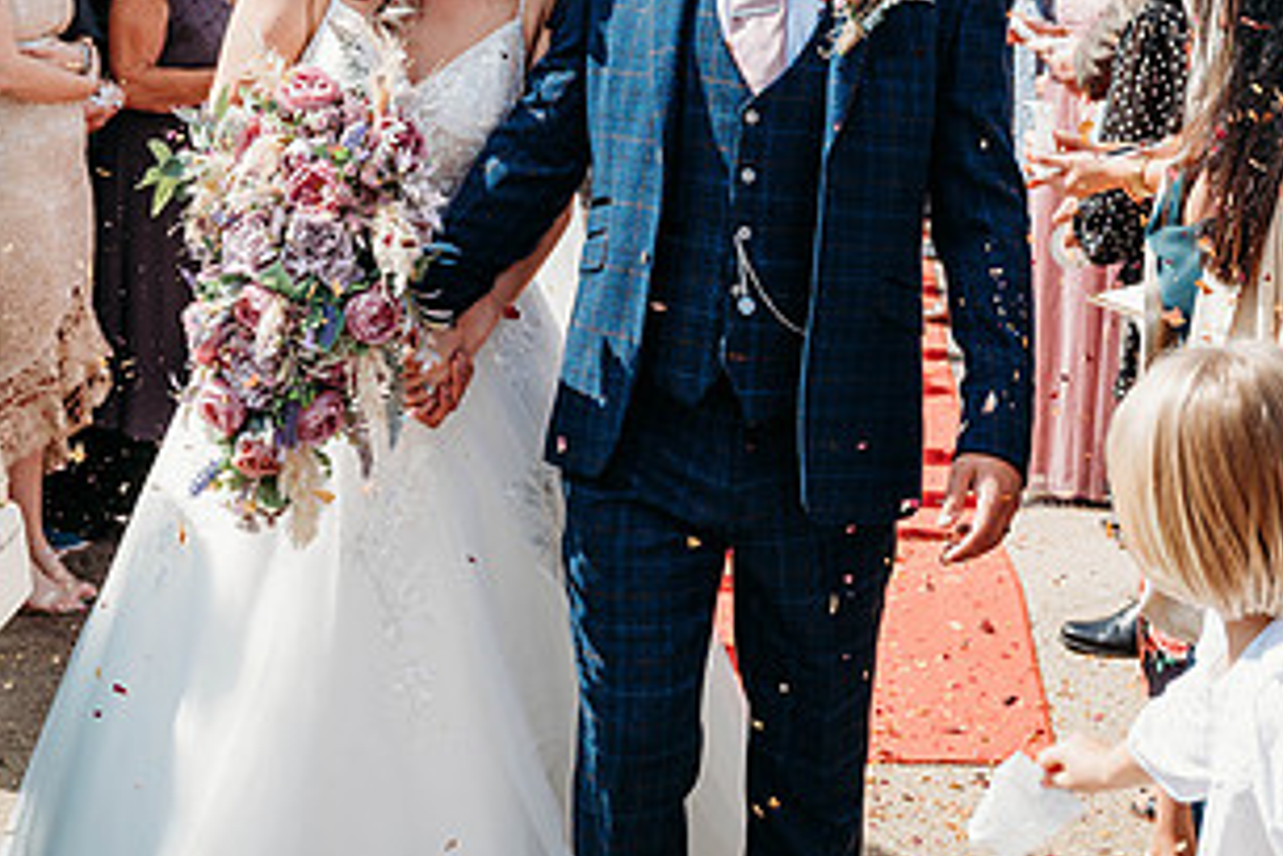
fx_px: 3172
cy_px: 88
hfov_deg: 22.8
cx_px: 545
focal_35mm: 89
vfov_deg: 15.2
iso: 220
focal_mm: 47
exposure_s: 1/800
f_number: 5
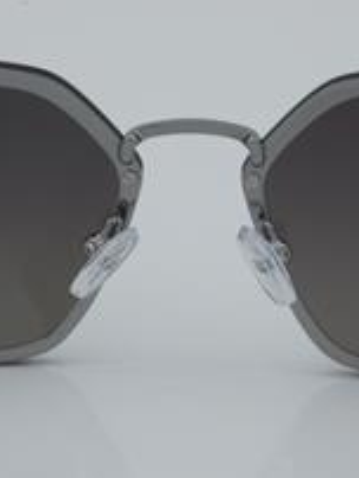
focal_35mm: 157
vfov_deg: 12.6
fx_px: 2166
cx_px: 198
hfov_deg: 9.5
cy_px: 180
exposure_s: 1/4
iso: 100
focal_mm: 55
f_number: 32
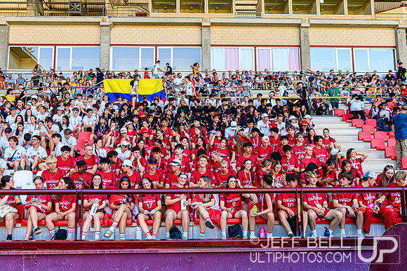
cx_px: 204
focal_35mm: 35
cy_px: 136
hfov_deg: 54.4
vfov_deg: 37.9
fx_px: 396
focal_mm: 35
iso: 3200
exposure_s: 1/800
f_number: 5.6
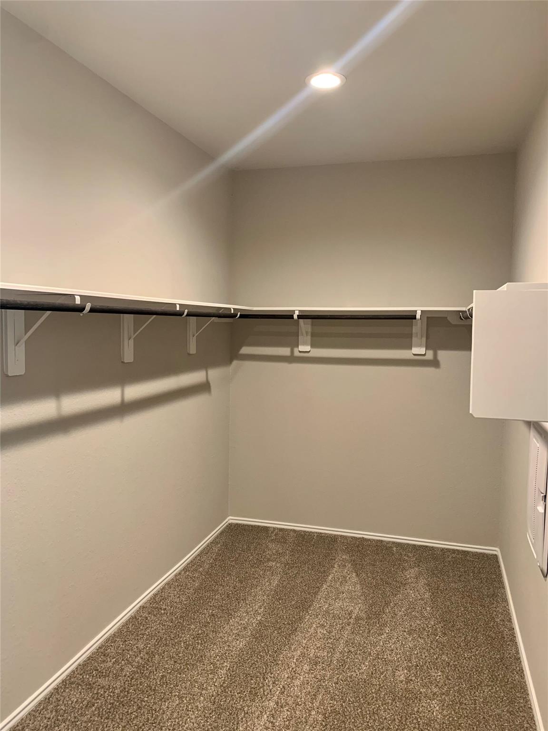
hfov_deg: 53.1
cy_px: 366
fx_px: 549
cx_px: 274
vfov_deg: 67.3
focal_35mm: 26
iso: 200
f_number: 1.8
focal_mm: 4.25
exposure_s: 1/60
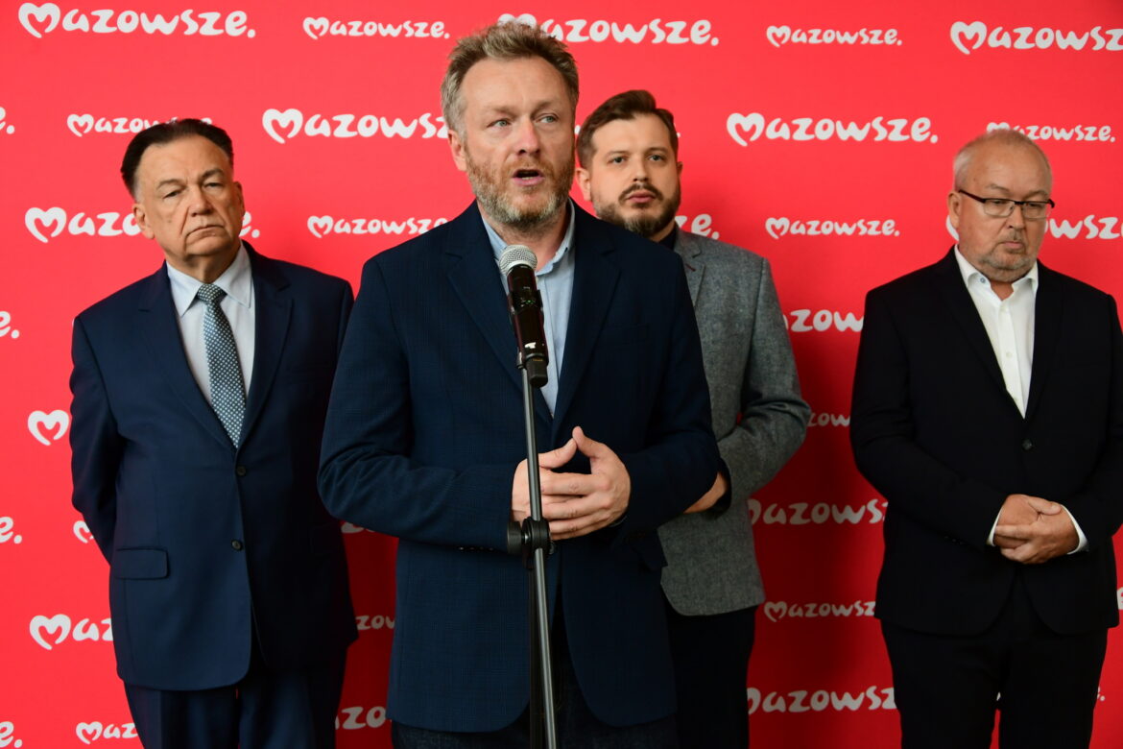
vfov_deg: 23.8
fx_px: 1778
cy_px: 374
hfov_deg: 35.1
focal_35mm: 57
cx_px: 562
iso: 1250
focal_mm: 38
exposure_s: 1/320
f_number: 4.5
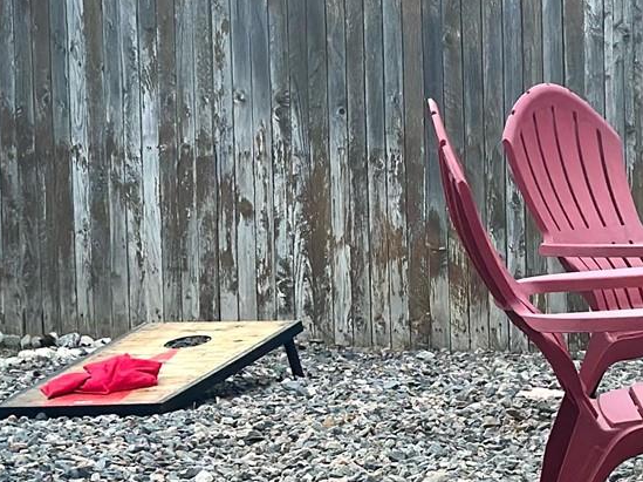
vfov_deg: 10.6
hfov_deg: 13.5
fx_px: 2599
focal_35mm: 140
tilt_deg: -8.9
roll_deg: -0.1
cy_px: 380
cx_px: 889
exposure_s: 1/40
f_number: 1.78
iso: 400
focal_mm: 6.86
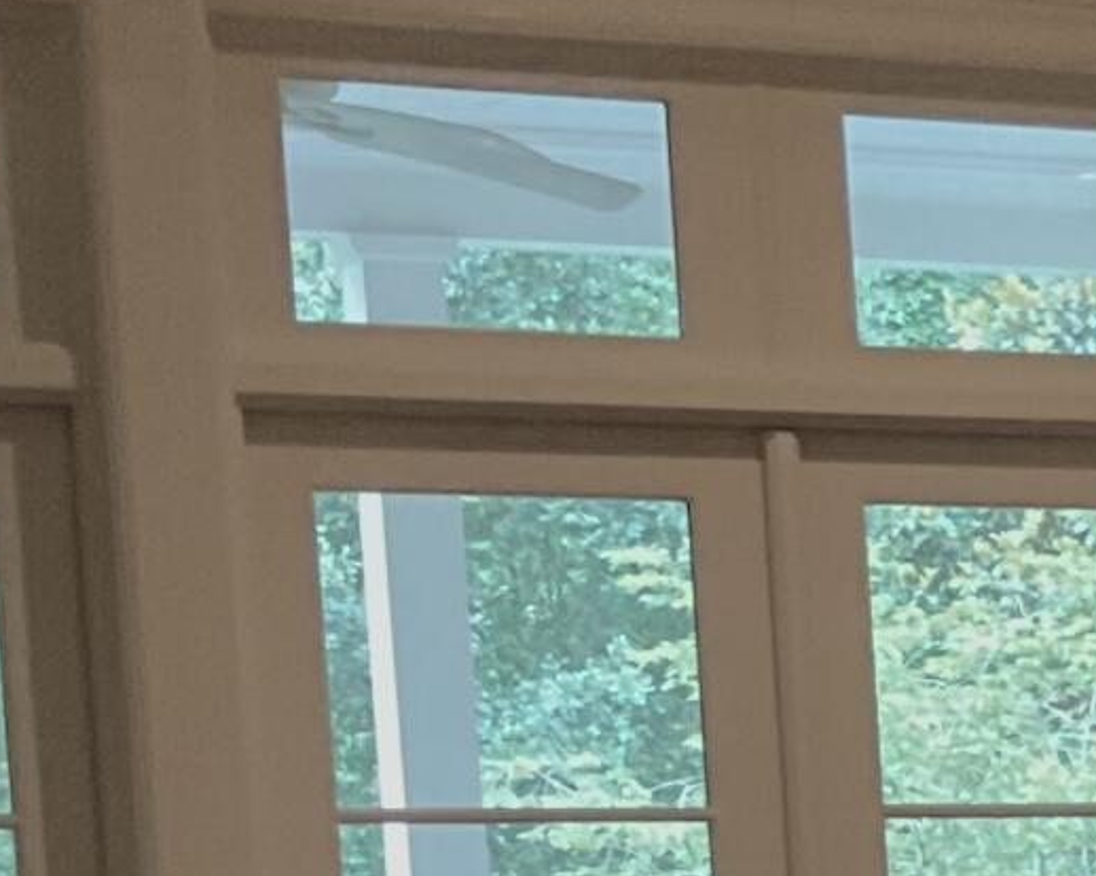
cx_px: 2336
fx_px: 5318
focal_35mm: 164
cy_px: 1608
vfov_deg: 9.0
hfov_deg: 10.6
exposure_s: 1/40
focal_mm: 3
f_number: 1.8
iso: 250
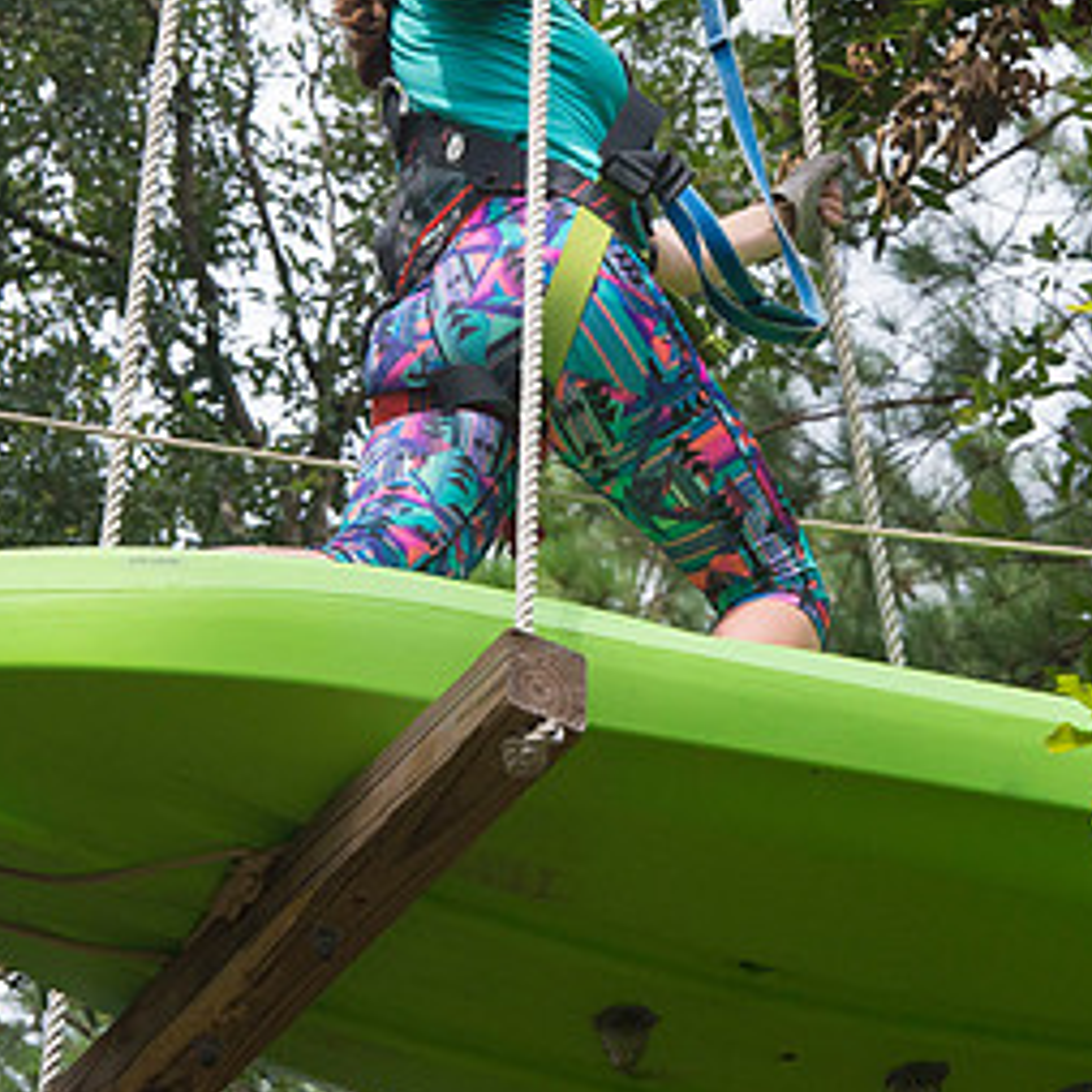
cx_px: 610
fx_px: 8994
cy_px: 290
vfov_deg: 6.9
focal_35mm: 252
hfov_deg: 6.9
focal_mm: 130
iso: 2000
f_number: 14
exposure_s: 1/800
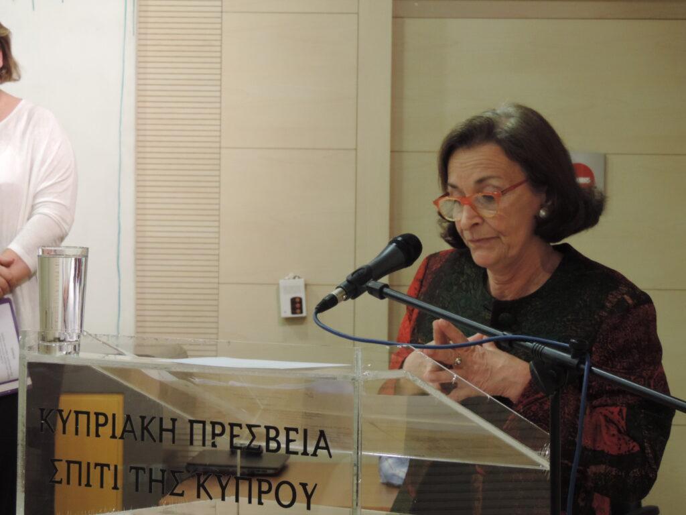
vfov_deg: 12.3
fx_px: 2378
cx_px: 343
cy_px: 258
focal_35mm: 120
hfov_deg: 16.4
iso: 500
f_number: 4.2
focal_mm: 21.4
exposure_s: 1/25
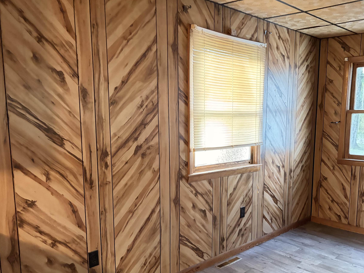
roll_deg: +0.5
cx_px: 223
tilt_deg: -6.9
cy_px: 171
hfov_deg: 54.8
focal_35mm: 33
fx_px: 347
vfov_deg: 42.6
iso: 1000
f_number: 1.6
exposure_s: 1/24
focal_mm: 5.96
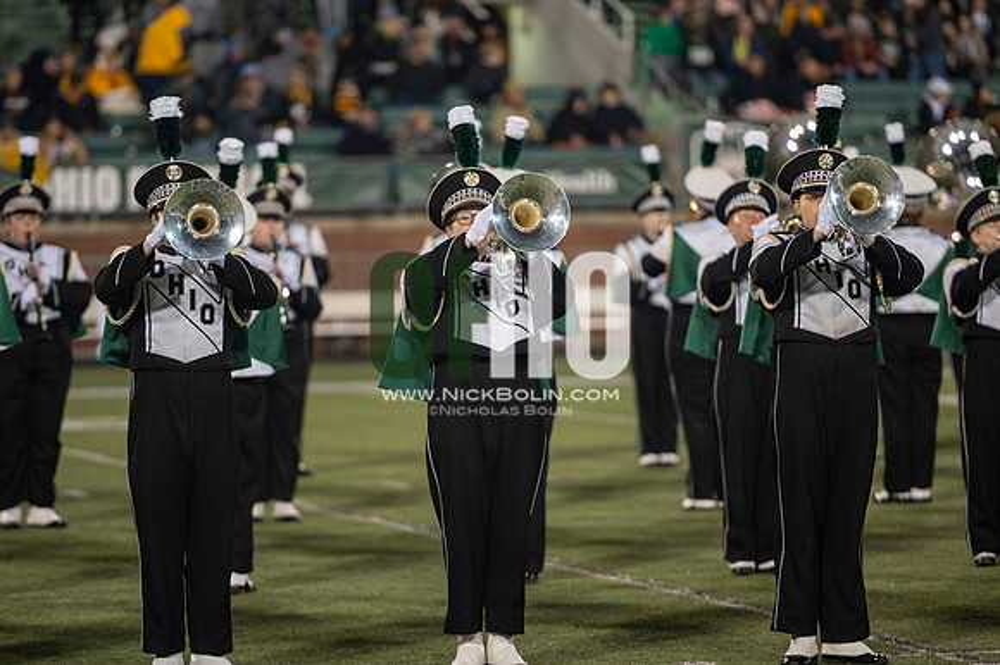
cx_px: 500
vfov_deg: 6.9
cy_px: 332
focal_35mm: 200
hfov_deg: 10.3
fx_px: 5552
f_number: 2.8
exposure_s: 1/500
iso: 1000
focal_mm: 200
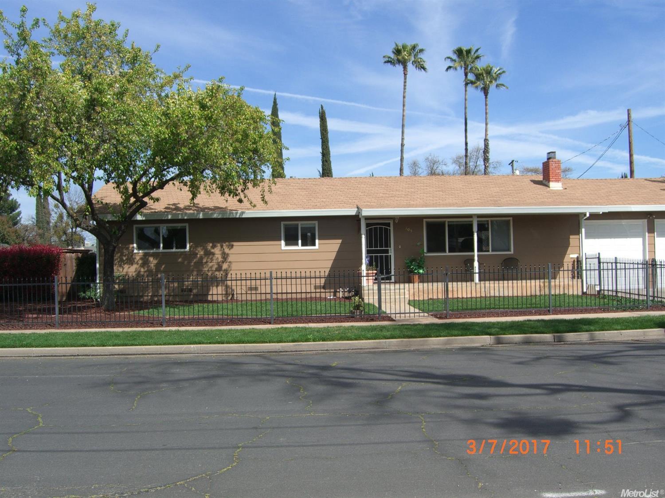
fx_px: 730
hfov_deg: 49.0
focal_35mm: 38
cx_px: 332
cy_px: 249
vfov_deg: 37.7
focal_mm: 7.9
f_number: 4
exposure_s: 1/800
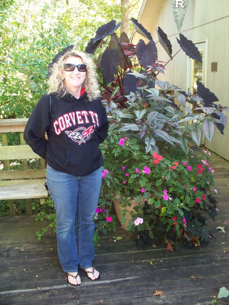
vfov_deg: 51.4
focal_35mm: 36
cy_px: 152
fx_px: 318
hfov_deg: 39.6
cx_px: 114
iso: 200
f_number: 2.8
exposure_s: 1/60
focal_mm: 7.54
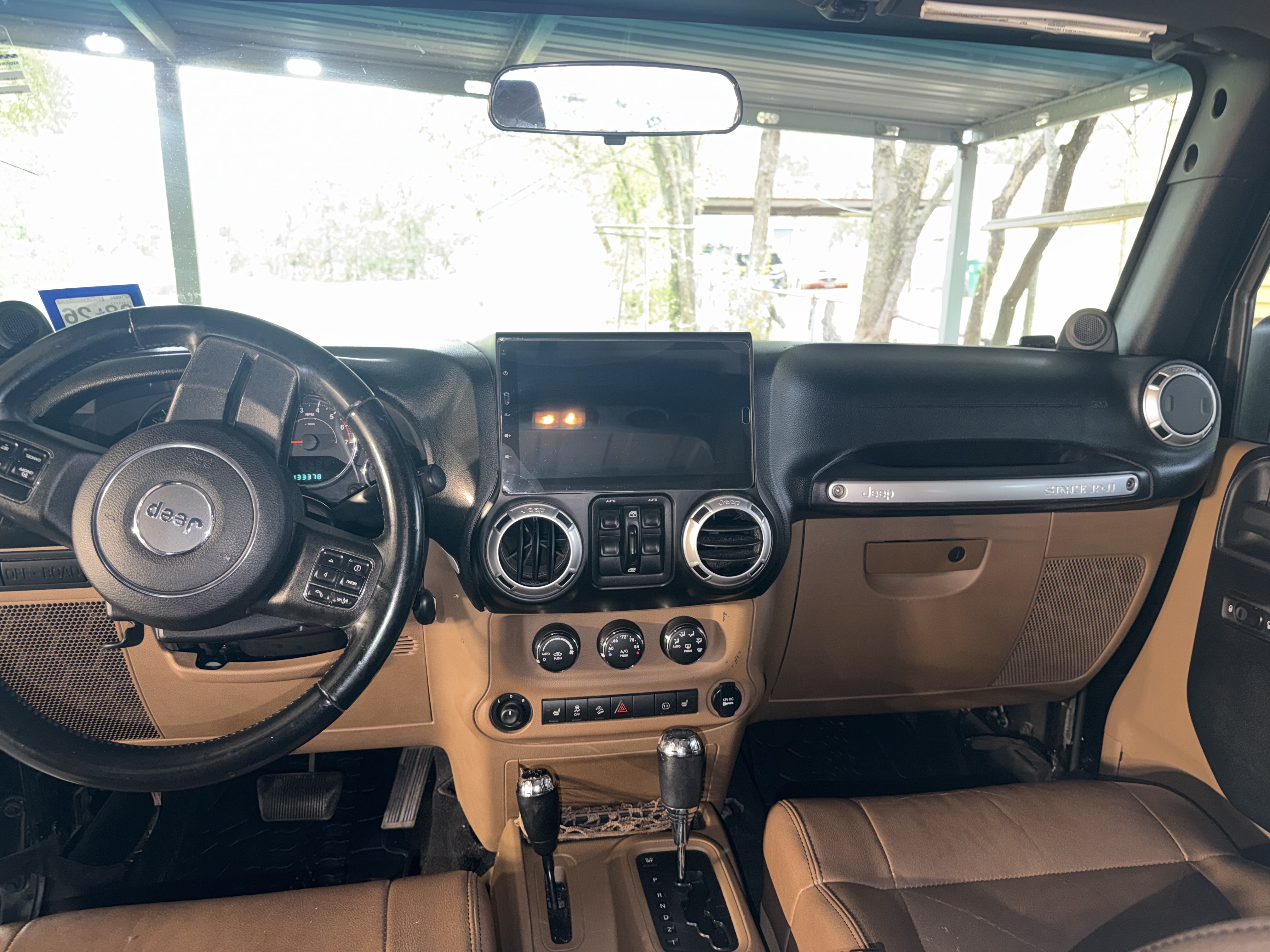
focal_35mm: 24
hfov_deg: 71.6
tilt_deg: -14.4
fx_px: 881
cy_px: 476
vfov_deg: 56.8
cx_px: 635
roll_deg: -0.2
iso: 100
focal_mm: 6.76
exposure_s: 1/16
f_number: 1.78
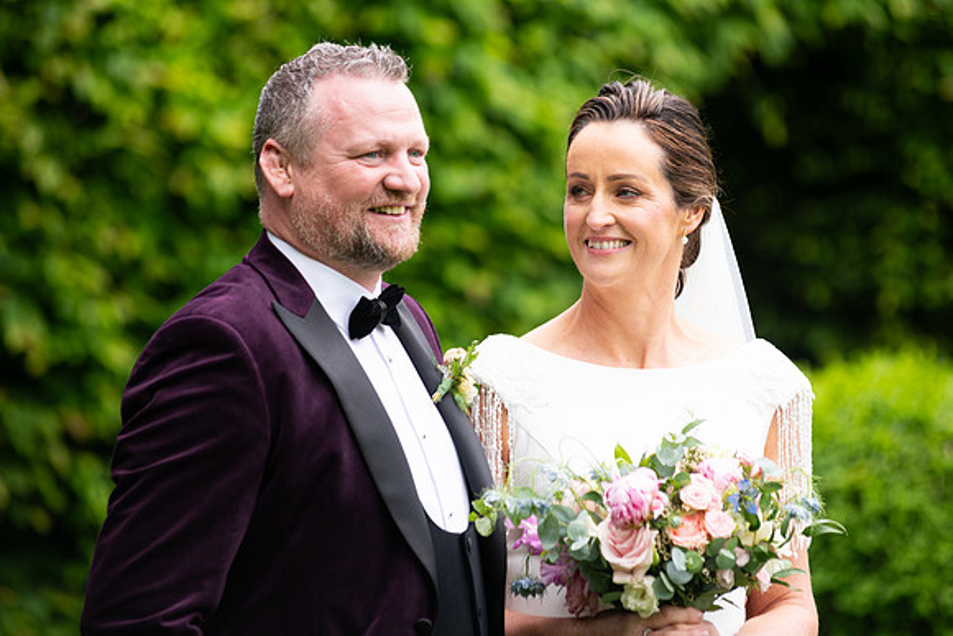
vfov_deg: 8.1
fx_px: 4501
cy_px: 318
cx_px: 476
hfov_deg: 12.1
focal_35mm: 170
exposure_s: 1/200
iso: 250
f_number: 3.5
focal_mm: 170
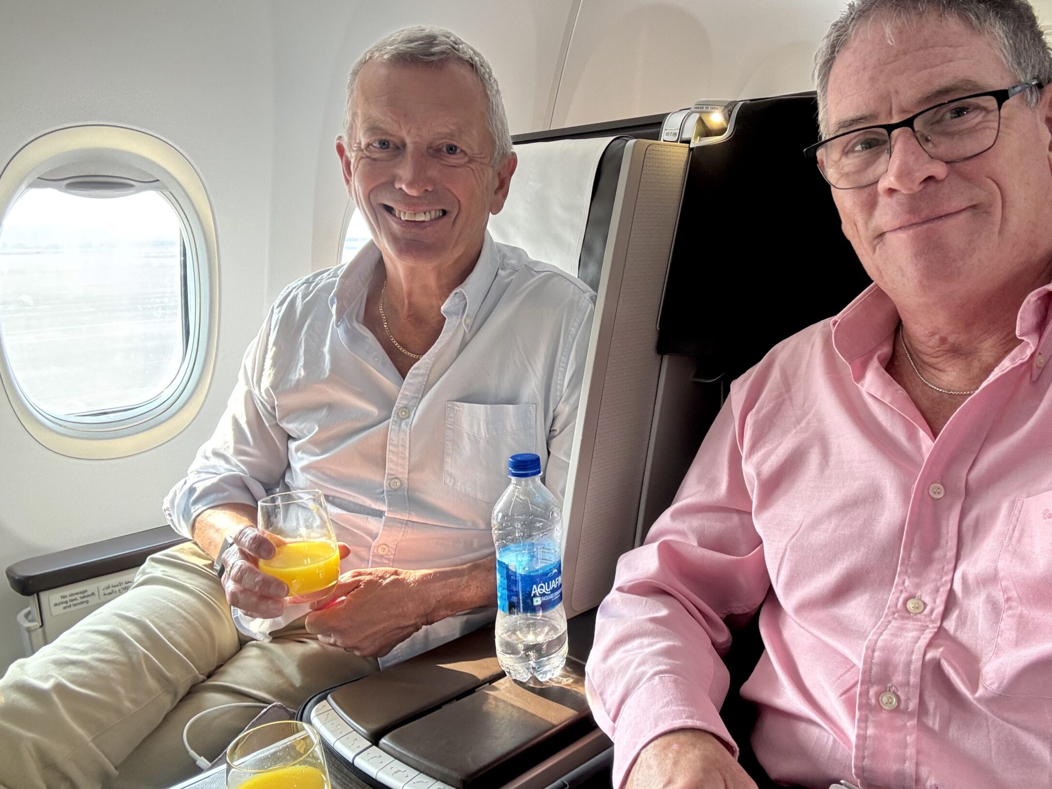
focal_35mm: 27
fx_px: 821
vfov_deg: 51.4
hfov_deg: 65.1
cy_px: 398
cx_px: 584
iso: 100
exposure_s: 1/59
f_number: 1.9
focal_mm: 2.69
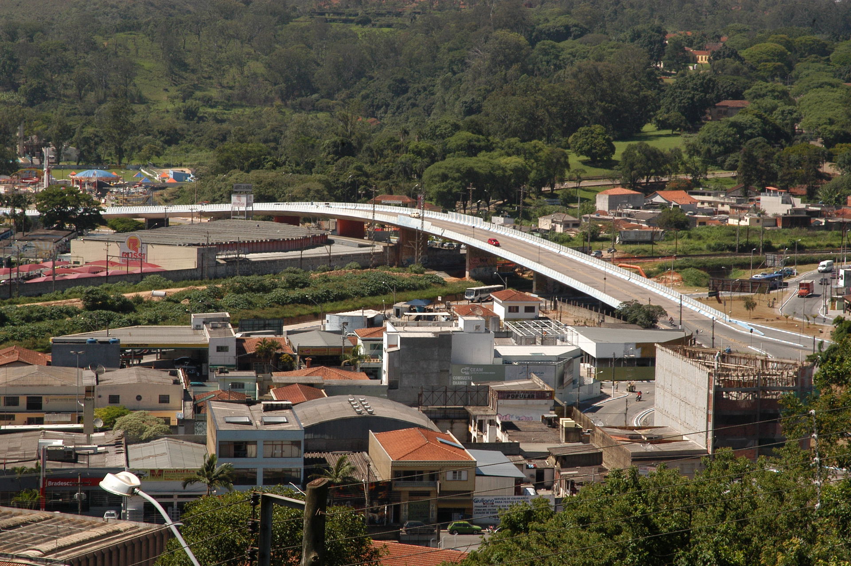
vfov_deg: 13.0
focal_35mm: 105
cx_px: 426
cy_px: 283
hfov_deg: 19.5
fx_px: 2480
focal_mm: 70
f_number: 14
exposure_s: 1/250
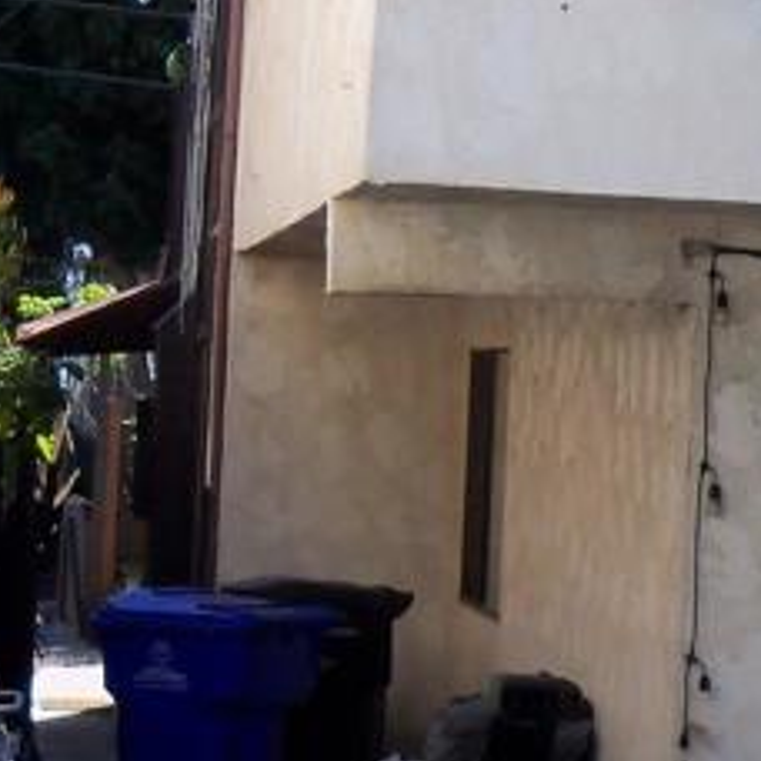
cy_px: 307
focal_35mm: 139
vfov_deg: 12.6
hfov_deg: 11.9
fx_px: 3457
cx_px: 1175
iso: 80
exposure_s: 1/320
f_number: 3.5
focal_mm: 6.2
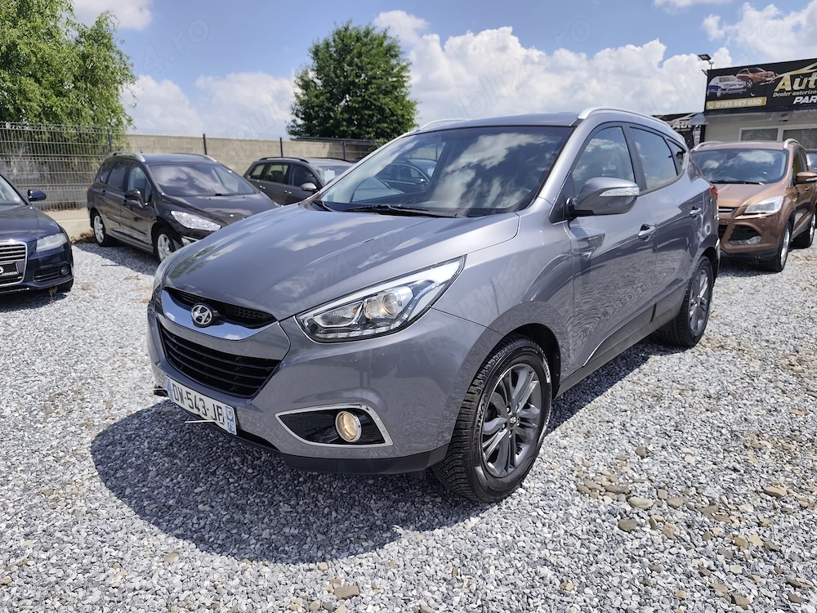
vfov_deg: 58.9
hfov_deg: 73.9
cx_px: 408
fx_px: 543
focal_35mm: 23
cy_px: 306
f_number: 1.65
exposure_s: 1/1173
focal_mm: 6.19
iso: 50
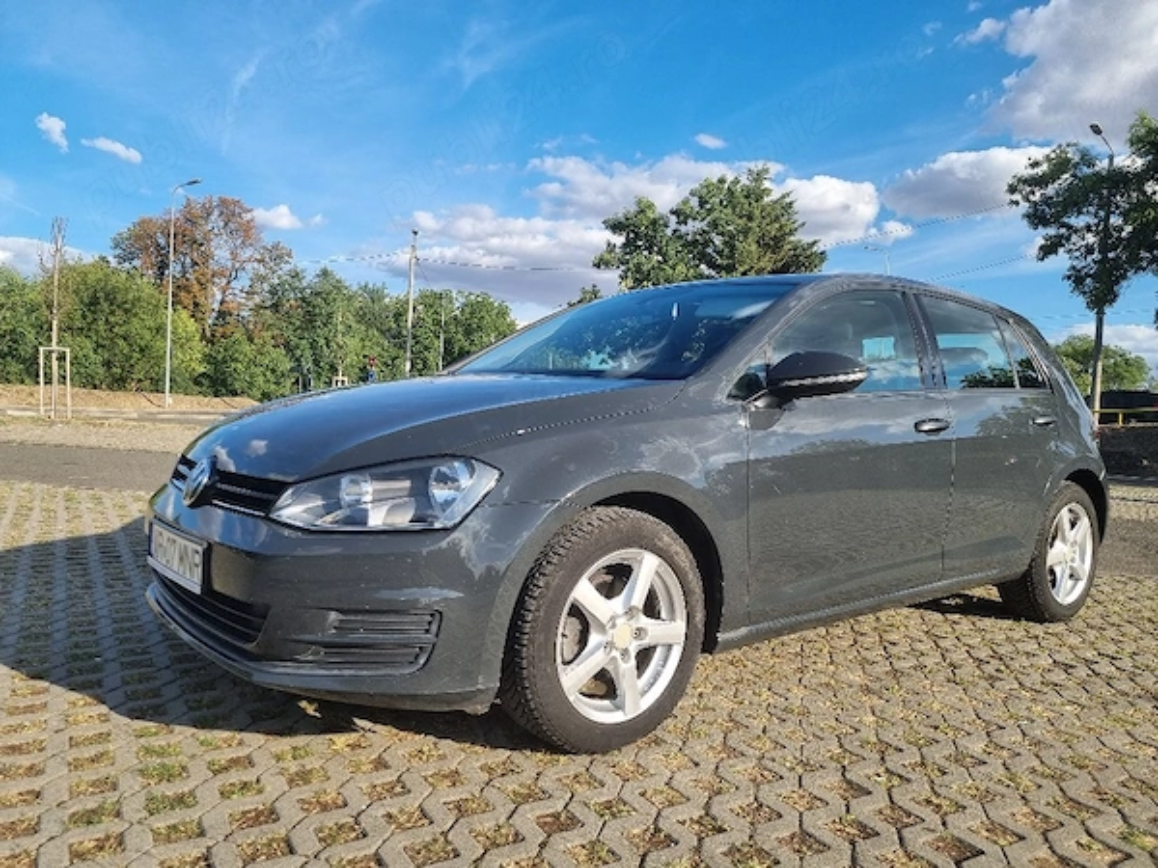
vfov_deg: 53.1
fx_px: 870
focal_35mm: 26
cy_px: 434
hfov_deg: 67.3
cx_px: 579
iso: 50
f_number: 1.8
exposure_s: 1/1667
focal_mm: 5.4
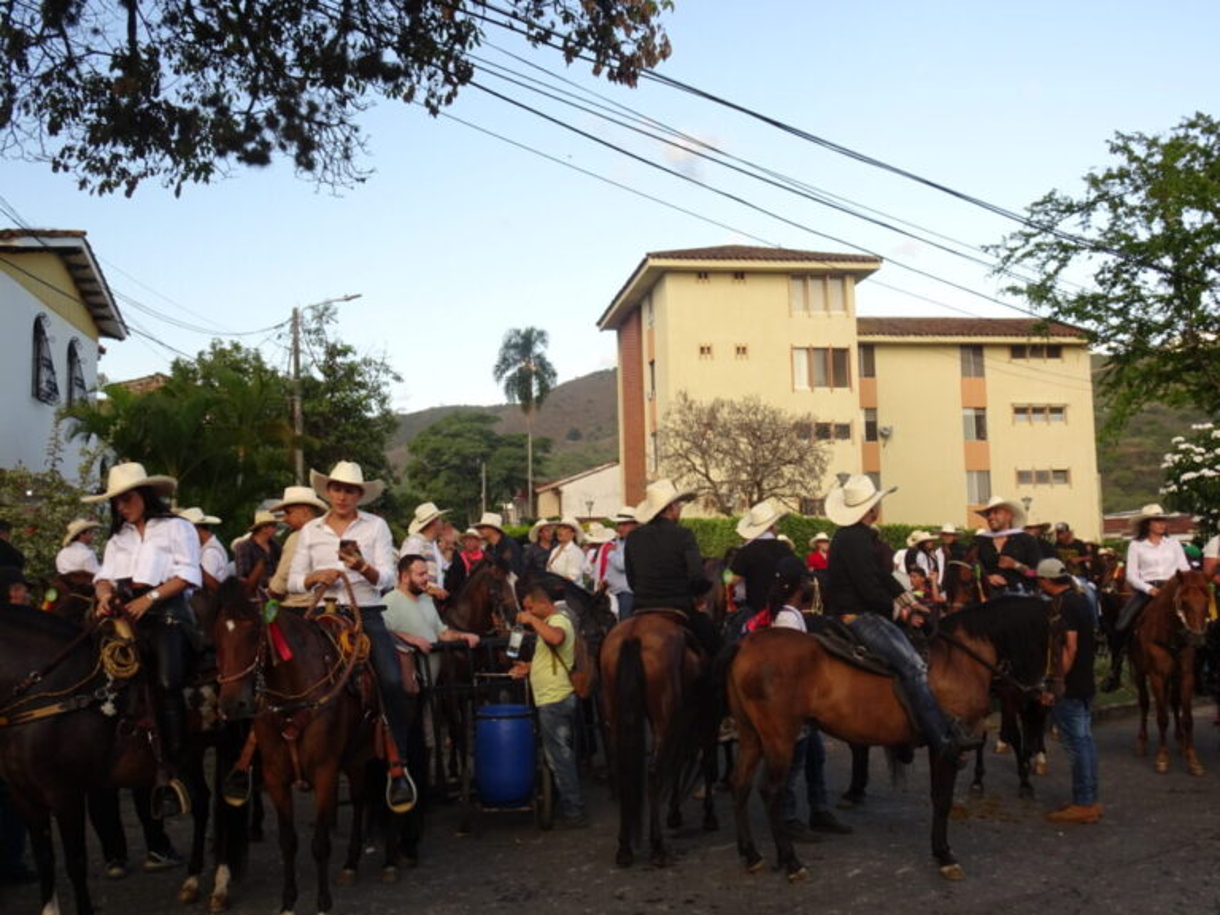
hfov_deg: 52.6
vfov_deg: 40.7
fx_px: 1234
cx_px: 610
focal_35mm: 35
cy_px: 458
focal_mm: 5.98
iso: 80
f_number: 4
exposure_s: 1/100
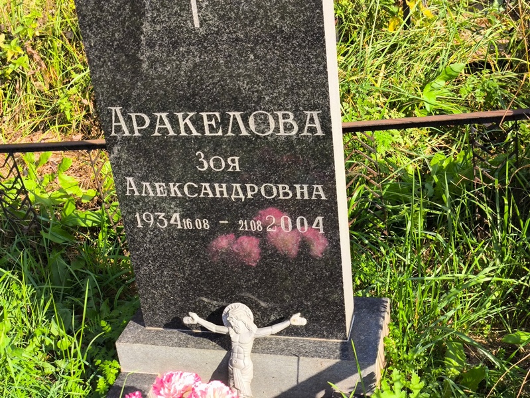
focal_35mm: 50
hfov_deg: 38.2
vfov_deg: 29.1
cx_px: 265
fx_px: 766
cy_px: 199
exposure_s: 1/457
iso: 50
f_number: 1.7
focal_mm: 4.71
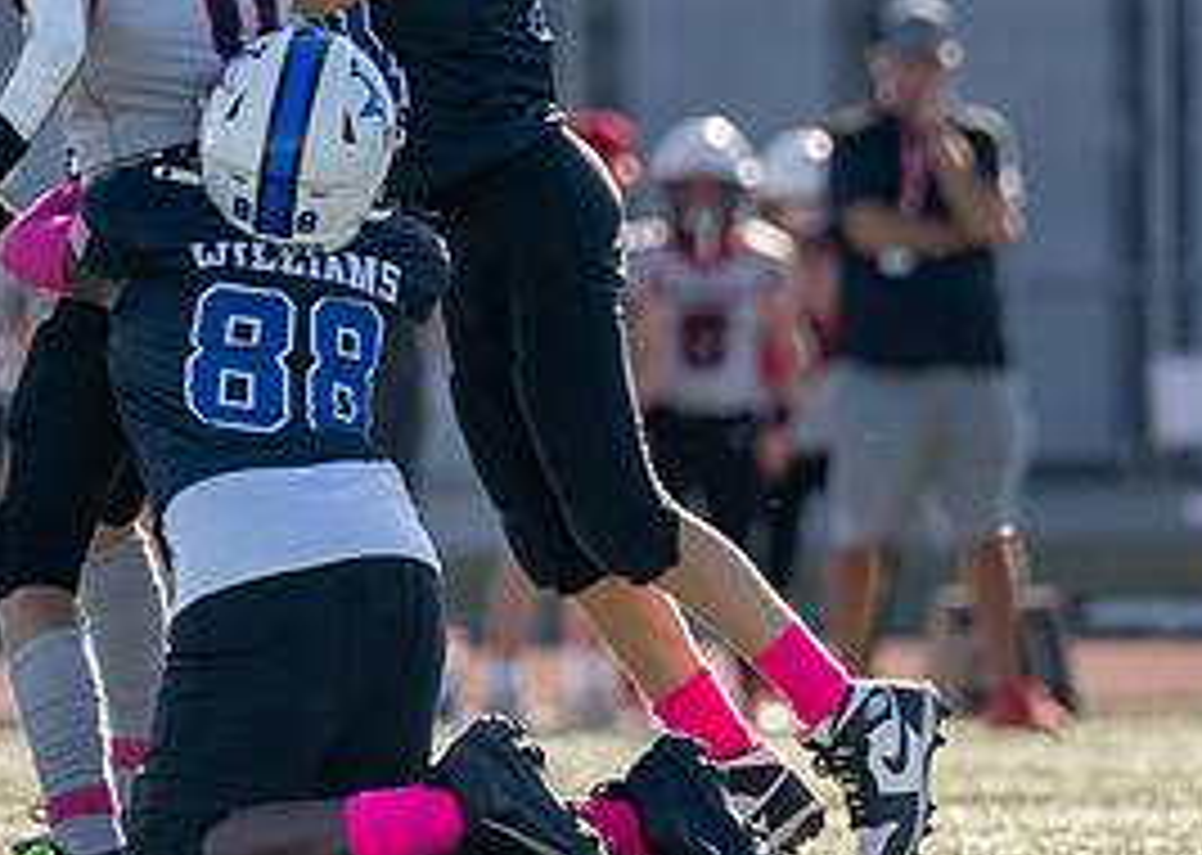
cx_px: 202
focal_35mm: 668
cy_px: 215
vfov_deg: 2.2
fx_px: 22775
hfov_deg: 3.0
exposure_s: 1/2500
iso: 160
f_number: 2.8
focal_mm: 200
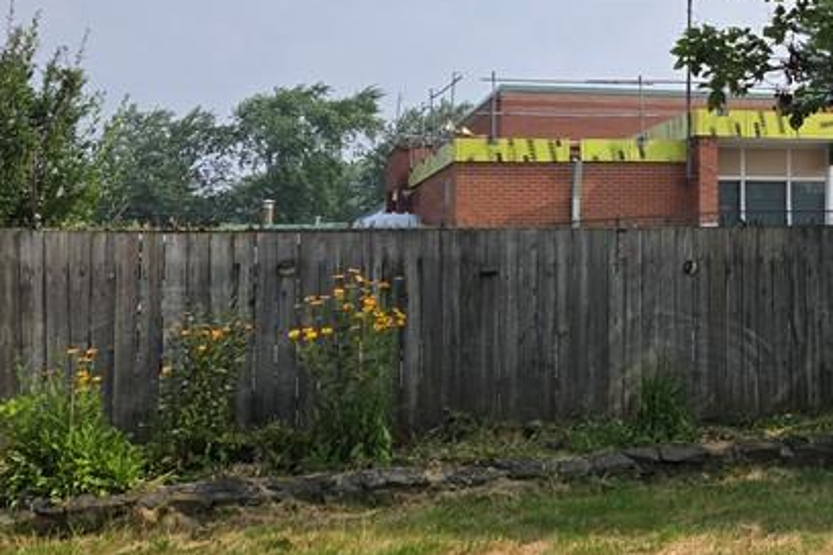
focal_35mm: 60
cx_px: 898
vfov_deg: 22.4
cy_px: 149
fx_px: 1388
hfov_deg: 30.2
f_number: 1.8
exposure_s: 1/2252
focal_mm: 5.4
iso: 25
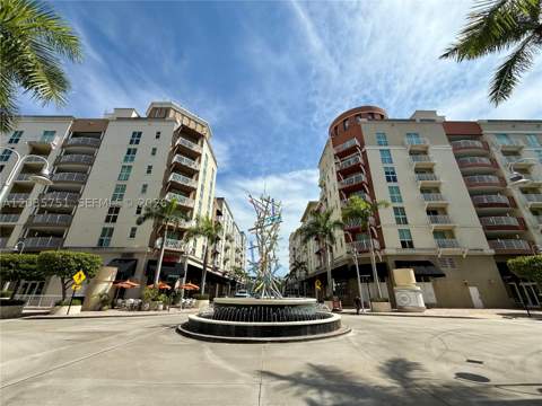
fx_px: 219
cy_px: 203
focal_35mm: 14
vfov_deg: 85.7
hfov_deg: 102.1
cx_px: 271
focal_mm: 2.22
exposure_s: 1/2976
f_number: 2.2
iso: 50
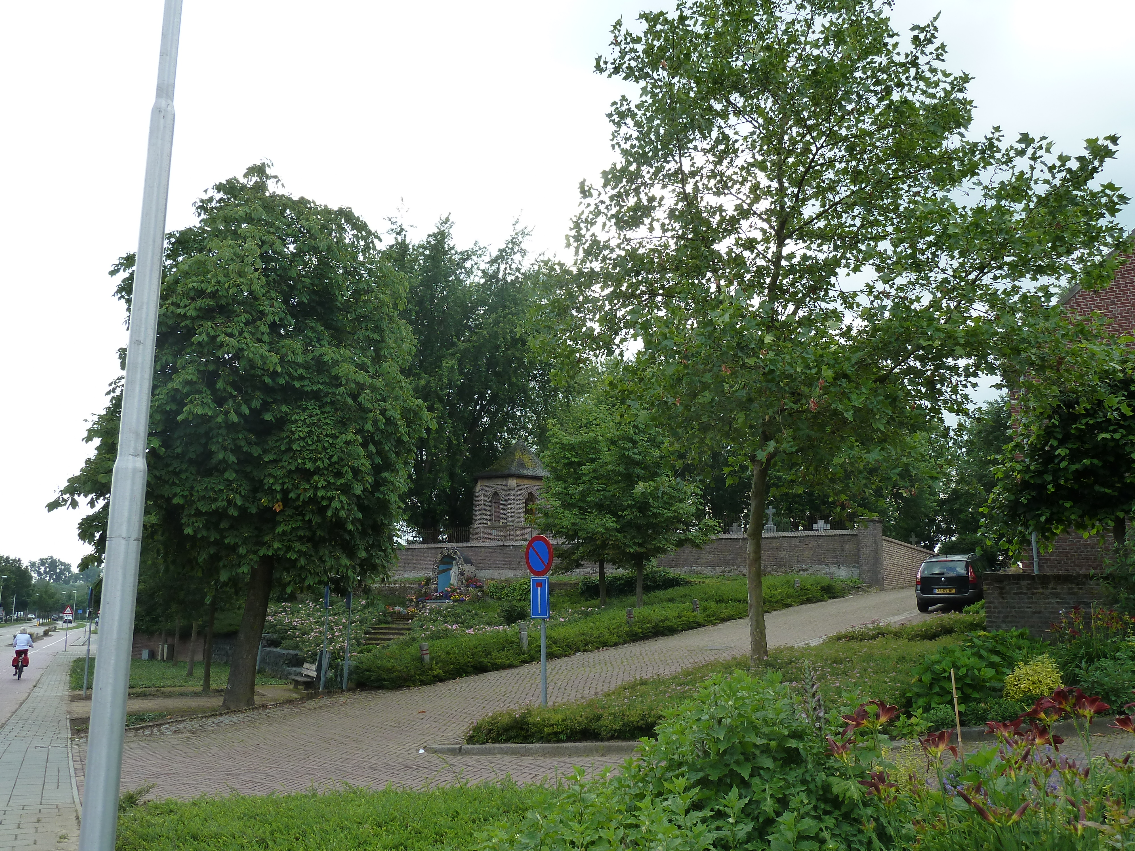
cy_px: 426
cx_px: 568
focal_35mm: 30
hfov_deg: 60.0
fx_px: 984
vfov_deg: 46.8
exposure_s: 1/250
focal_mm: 5
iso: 125
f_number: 4
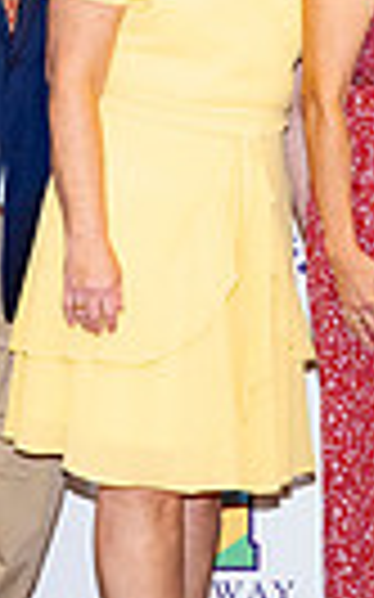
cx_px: 461
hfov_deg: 6.6
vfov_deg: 10.7
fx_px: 3200
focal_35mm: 196
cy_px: 149
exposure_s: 1/200
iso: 800
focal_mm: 42
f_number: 5.6
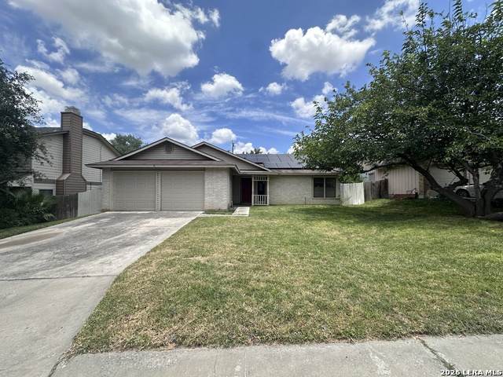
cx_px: 252
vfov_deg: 85.7
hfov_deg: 102.1
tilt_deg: +1.4
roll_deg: -0.1
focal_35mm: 14
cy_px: 188
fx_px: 203
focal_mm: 2.22
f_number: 2.2
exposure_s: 1/2020
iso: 50
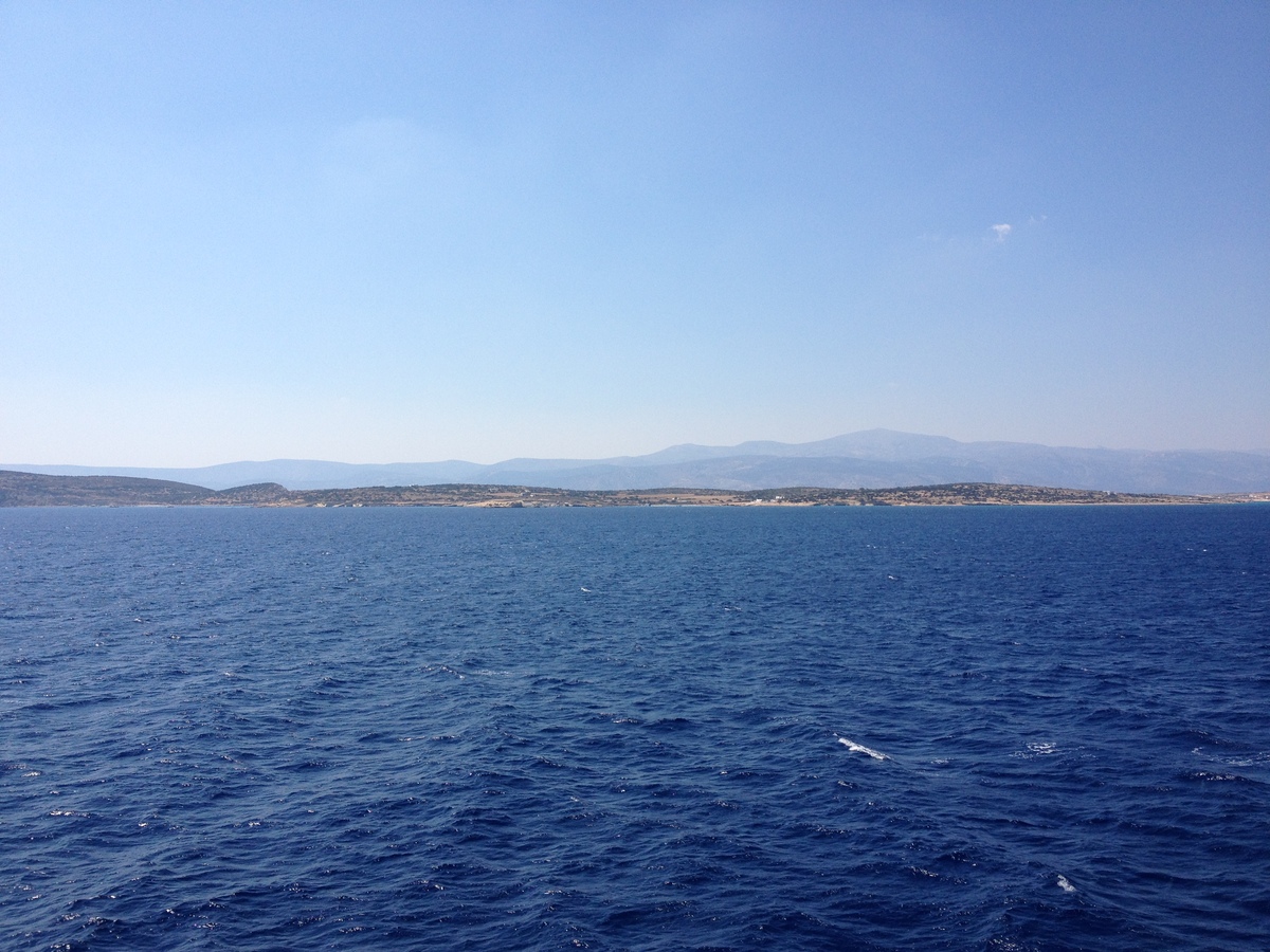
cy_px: 476
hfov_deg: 52.6
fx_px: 1284
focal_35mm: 35
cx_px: 635
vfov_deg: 40.7
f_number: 2.4
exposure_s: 1/2404
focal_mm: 4.28
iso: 50
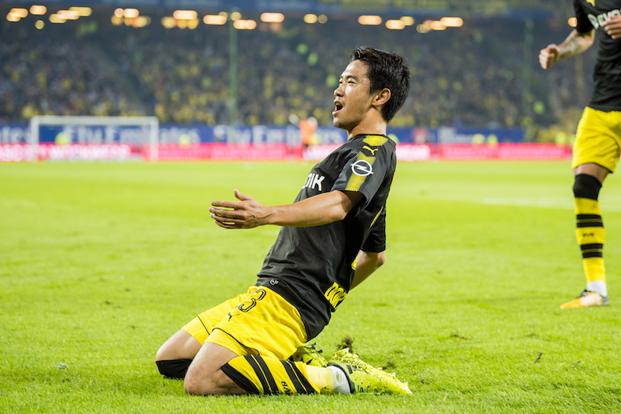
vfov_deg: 15.9
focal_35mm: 86
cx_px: 310
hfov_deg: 23.6
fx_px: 1483
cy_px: 207
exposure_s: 1/1000
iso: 1600
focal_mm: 86
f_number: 3.2
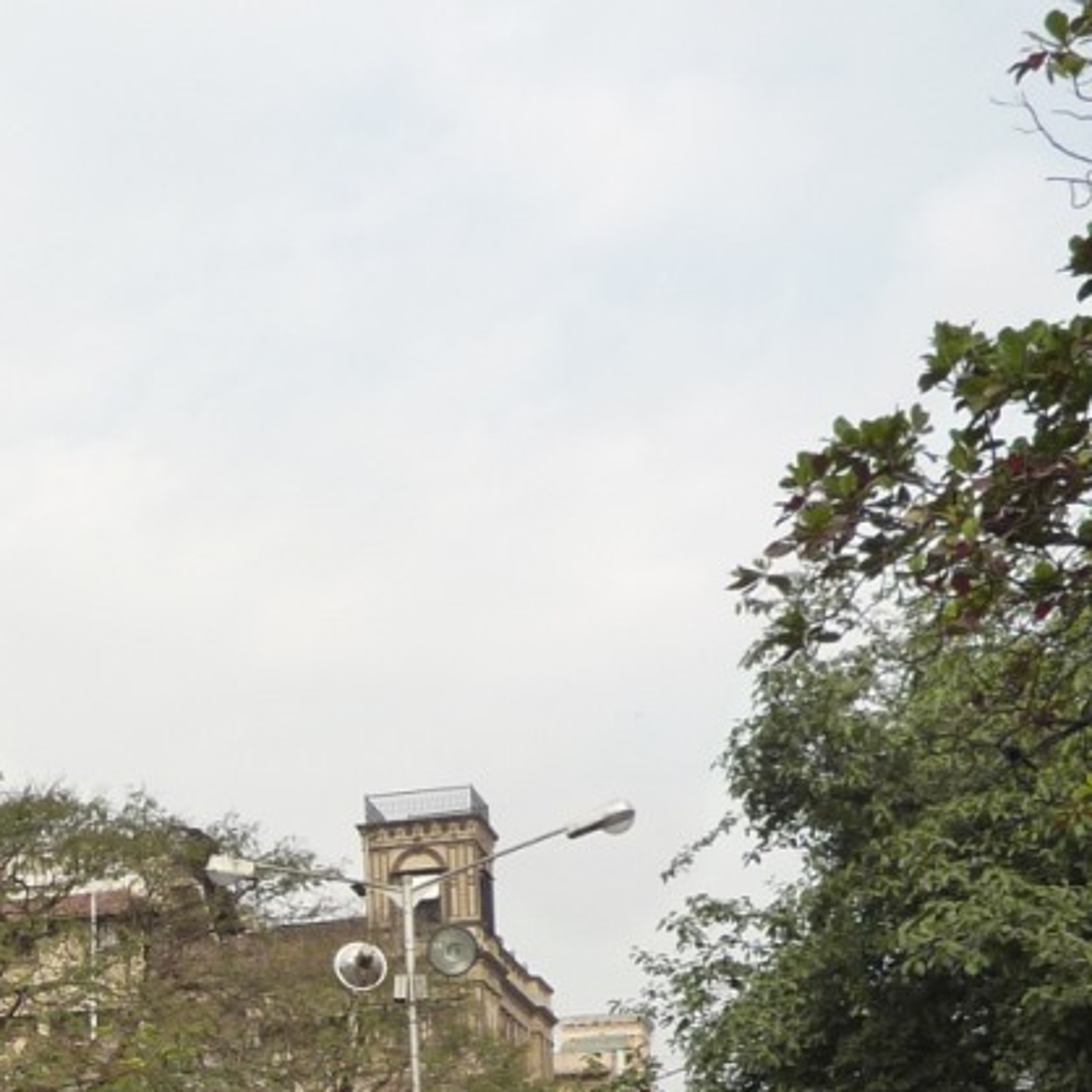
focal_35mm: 71
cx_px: -71
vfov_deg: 23.6
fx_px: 2534
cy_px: 998
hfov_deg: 23.0
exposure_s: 1/500
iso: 160
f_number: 3.2
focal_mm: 4.4
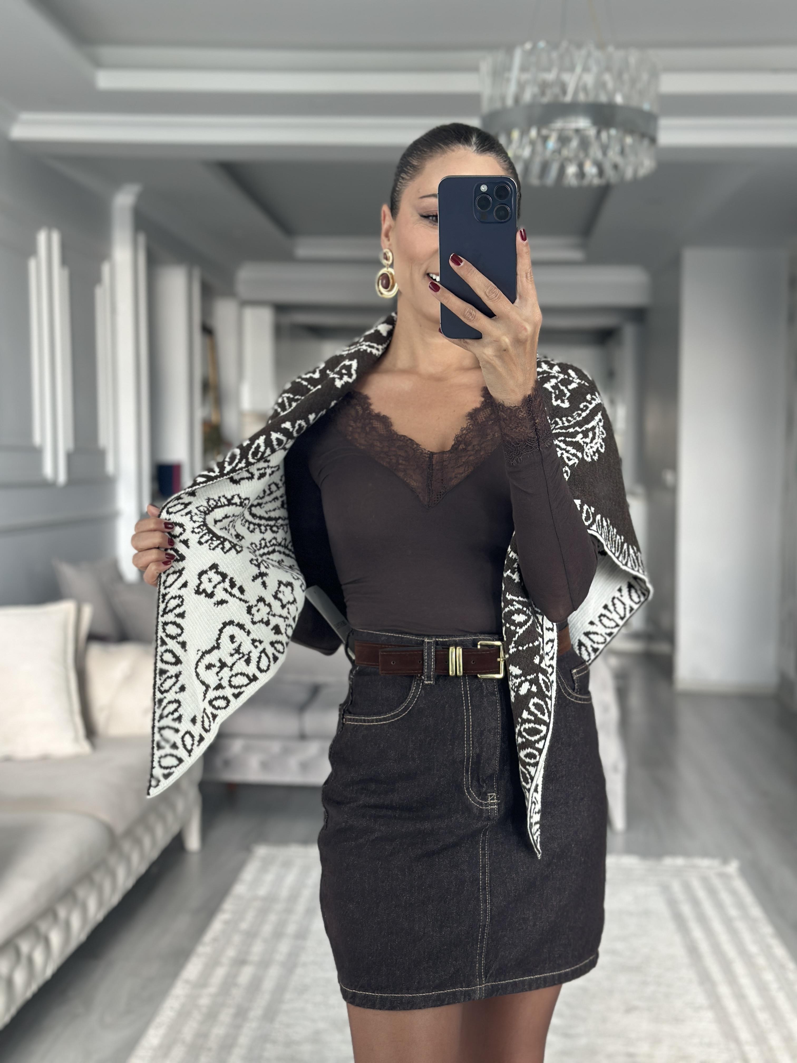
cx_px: 398
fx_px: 1474
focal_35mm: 48
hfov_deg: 30.3
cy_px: 532
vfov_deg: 39.7
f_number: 1.78
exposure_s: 1/72
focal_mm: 6.86
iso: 125
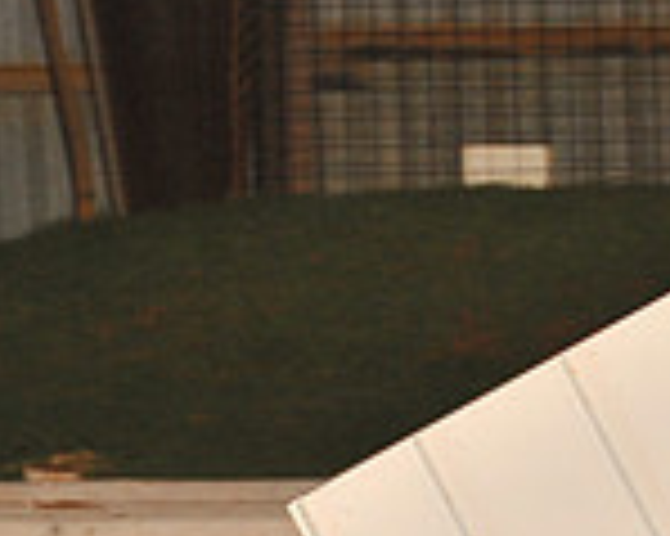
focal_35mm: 457
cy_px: 781
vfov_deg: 3.4
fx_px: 9056
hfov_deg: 4.2
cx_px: 679
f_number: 6.3
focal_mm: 125
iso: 1250
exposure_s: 1/320
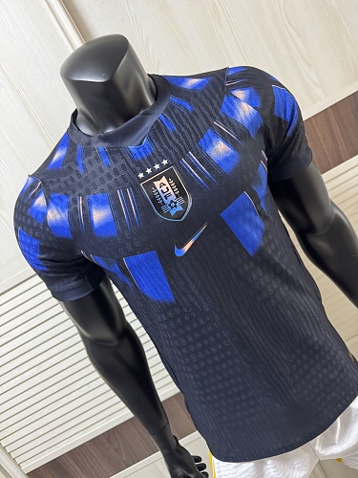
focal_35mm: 24
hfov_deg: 56.8
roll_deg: +29.1
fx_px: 331
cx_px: 179
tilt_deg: -13.6
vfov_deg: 71.6
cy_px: 239
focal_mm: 6.76
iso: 500
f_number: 1.78
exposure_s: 1/60
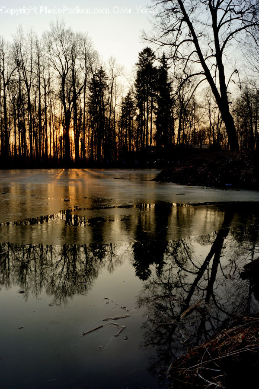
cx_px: 130
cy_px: 194
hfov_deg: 47.9
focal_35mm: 27
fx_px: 292
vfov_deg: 67.4
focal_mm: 18
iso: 100
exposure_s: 1/20
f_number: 22
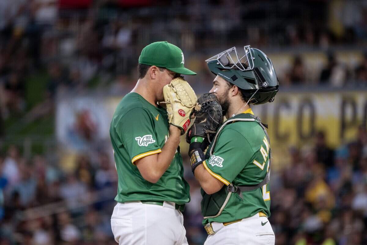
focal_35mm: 560
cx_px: 184
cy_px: 122
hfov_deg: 3.7
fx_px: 5708
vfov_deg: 2.5
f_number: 5.6
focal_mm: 560
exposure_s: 1/640
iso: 1600
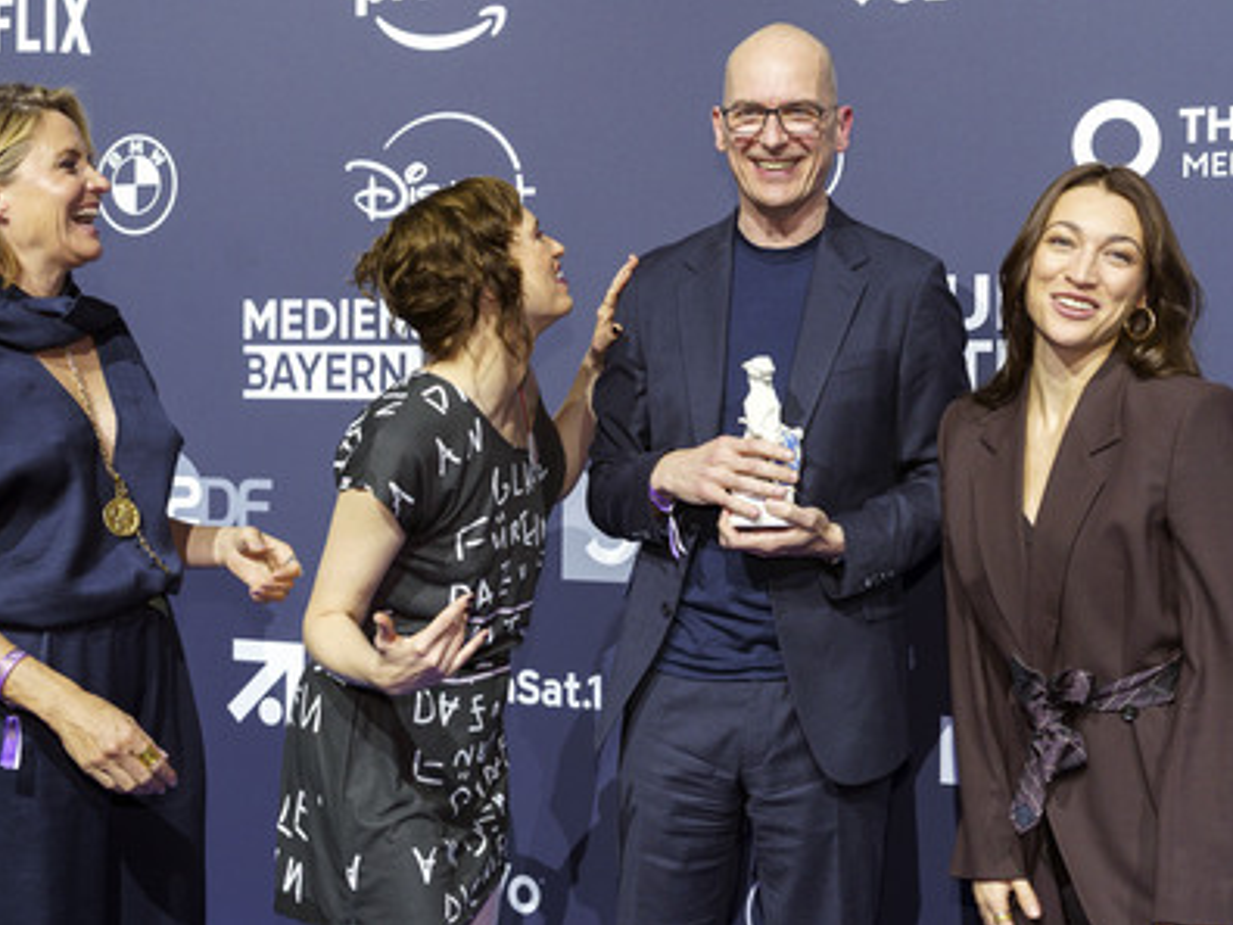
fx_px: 1674
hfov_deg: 40.4
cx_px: 618
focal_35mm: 47
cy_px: 464
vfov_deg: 30.9
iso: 1250
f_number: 4
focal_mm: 43
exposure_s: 1/250
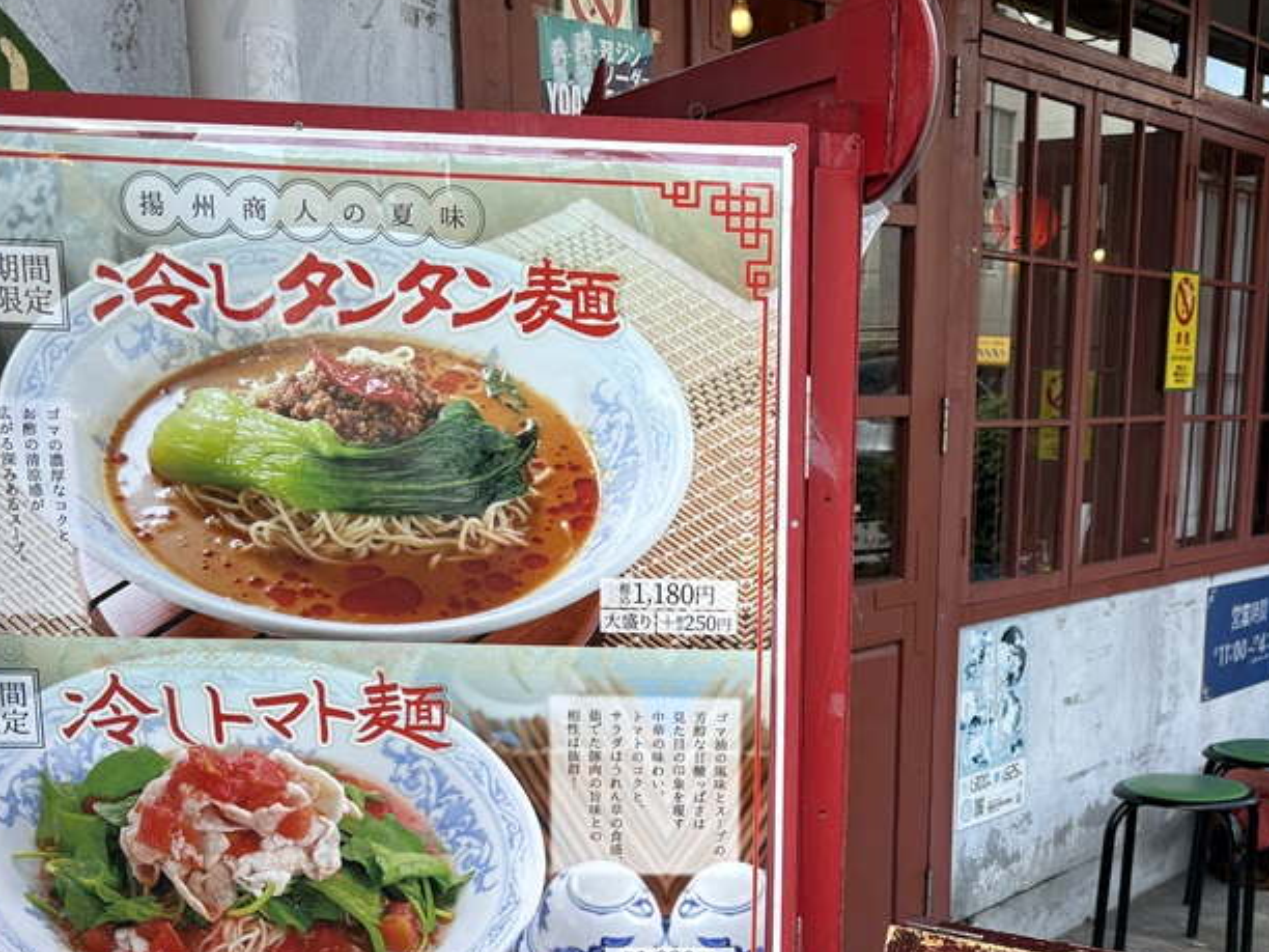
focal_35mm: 51
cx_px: 817
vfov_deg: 27.4
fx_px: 1870
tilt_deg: -15.2
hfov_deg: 37.2
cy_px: 884
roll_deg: +0.4
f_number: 1.6
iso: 50
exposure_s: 1/566
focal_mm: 5.96
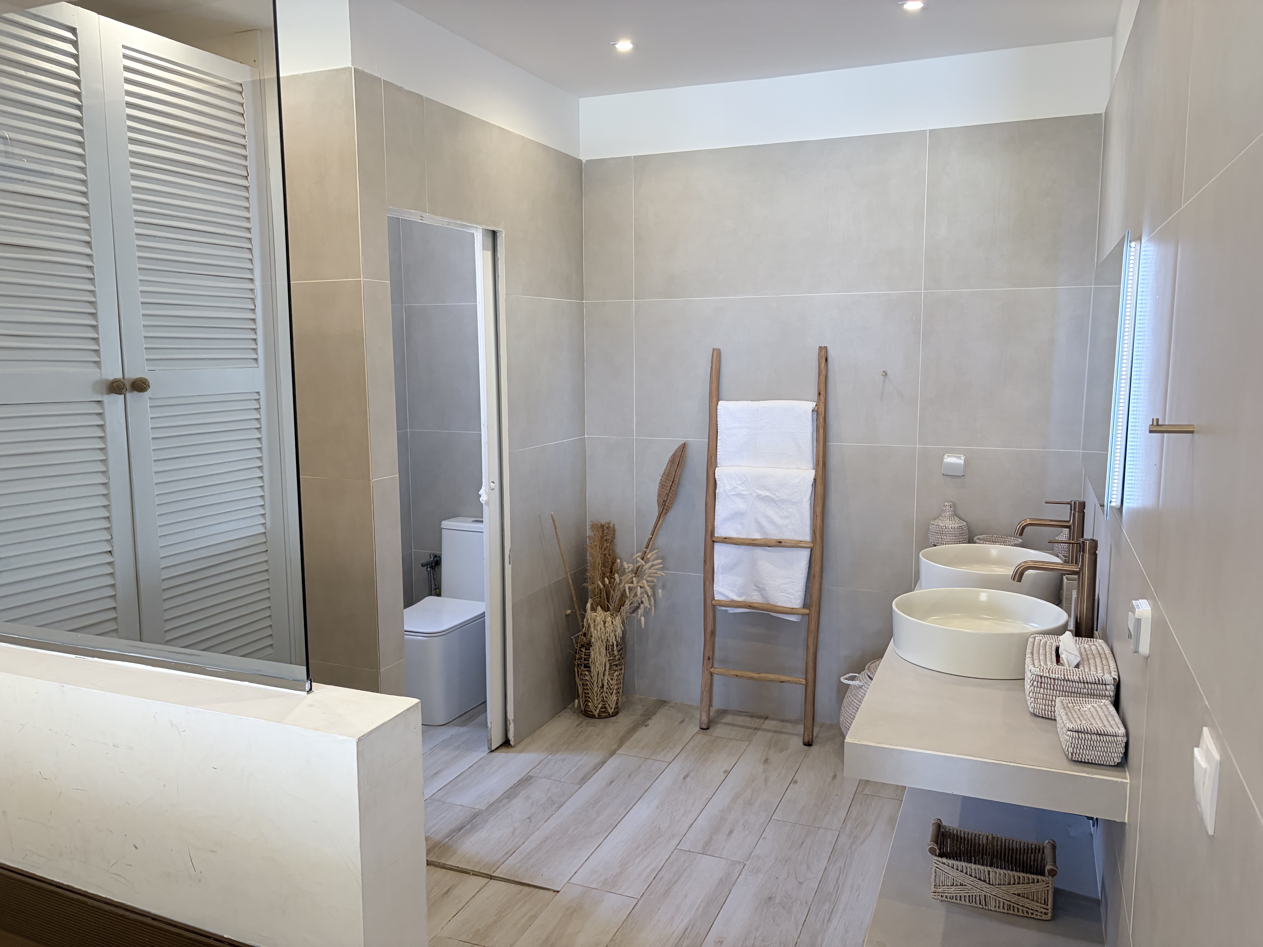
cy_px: 474
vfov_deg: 53.1
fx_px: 949
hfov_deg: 67.3
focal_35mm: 26
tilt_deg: -6.0
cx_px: 632
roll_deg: +1.5
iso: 125
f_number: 1.6
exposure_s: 1/50
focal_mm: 5.96
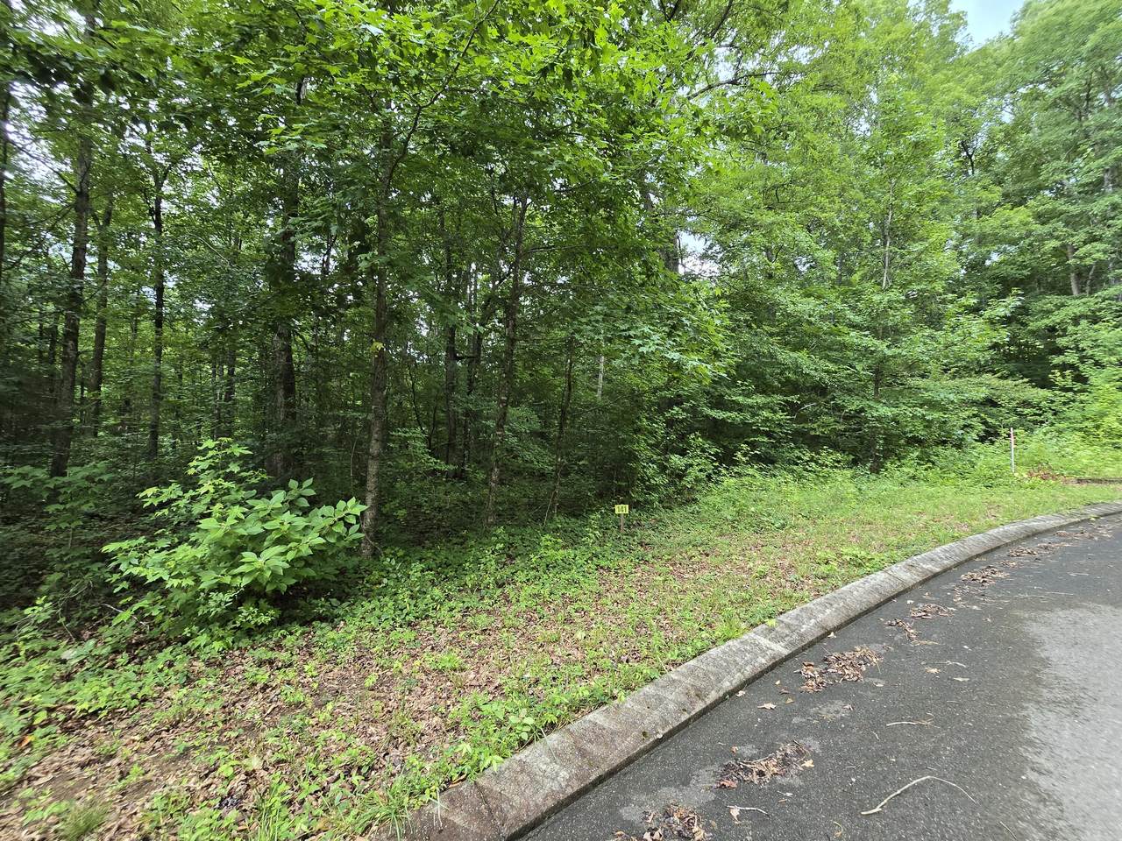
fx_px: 421
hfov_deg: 106.2
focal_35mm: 13
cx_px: 561
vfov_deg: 89.9
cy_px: 420
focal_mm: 2.2
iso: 125
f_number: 2.2
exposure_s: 1/60
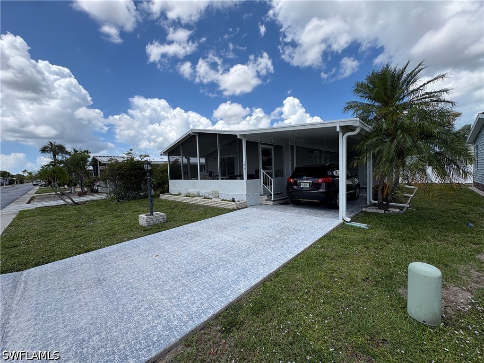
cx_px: 242
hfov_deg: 102.1
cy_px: 182
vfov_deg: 85.7
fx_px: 196
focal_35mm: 14
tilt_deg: -0.4
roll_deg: +2.5
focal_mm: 2.22
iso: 50
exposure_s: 1/2083
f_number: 2.2
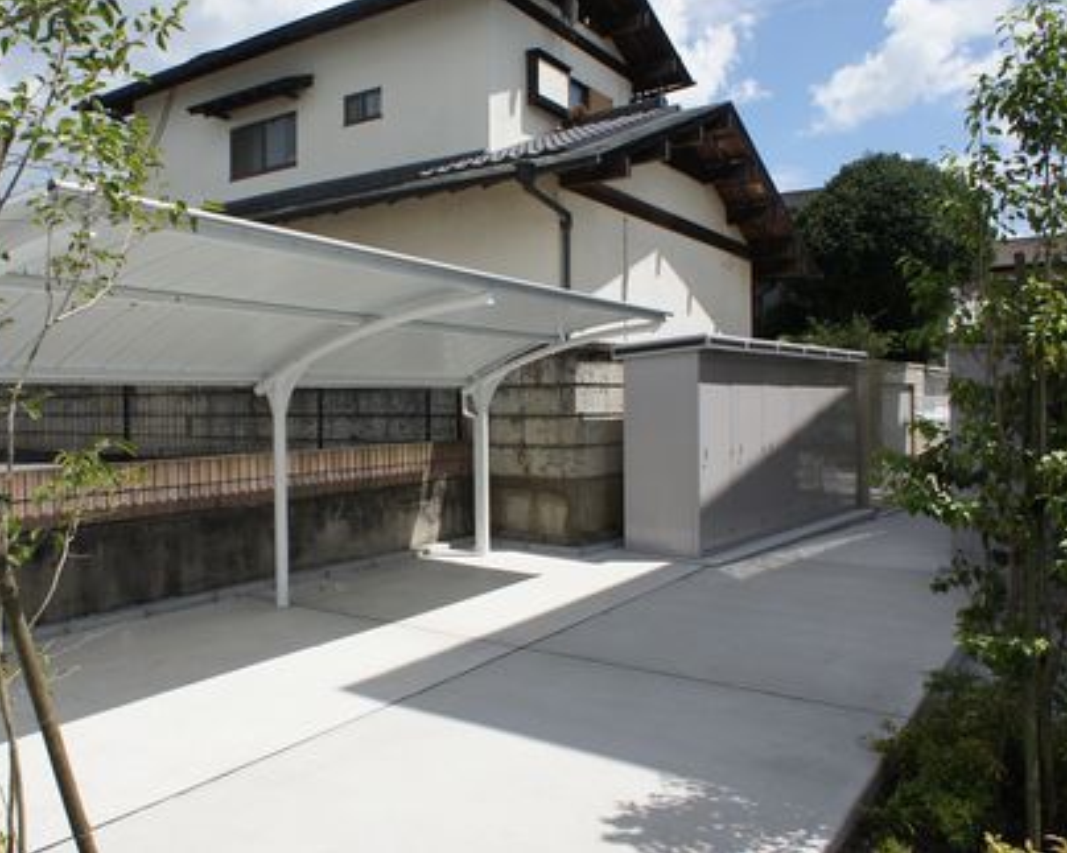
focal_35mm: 36
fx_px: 1137
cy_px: 417
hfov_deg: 50.0
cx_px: 428
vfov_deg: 41.1
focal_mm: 16
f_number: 6.3
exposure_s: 1/640
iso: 200
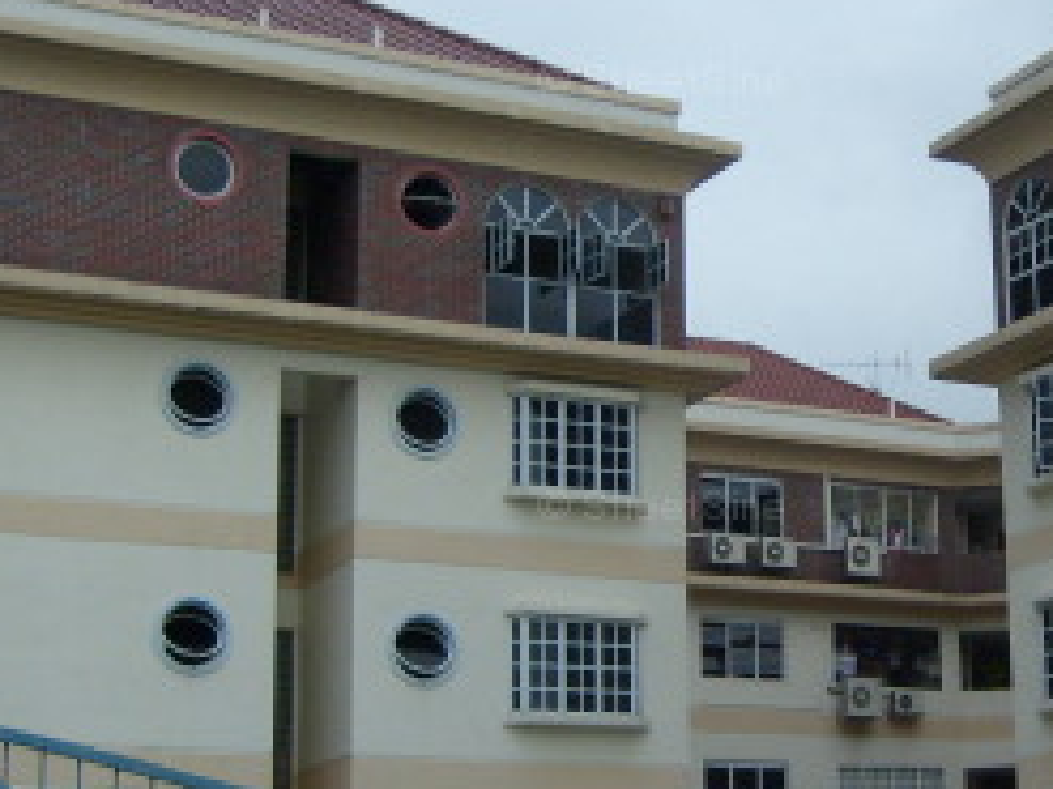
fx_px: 2372
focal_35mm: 78
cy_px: 512
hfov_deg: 24.6
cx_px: 857
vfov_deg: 18.8
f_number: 2.8
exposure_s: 1/180
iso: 80
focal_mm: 5.8
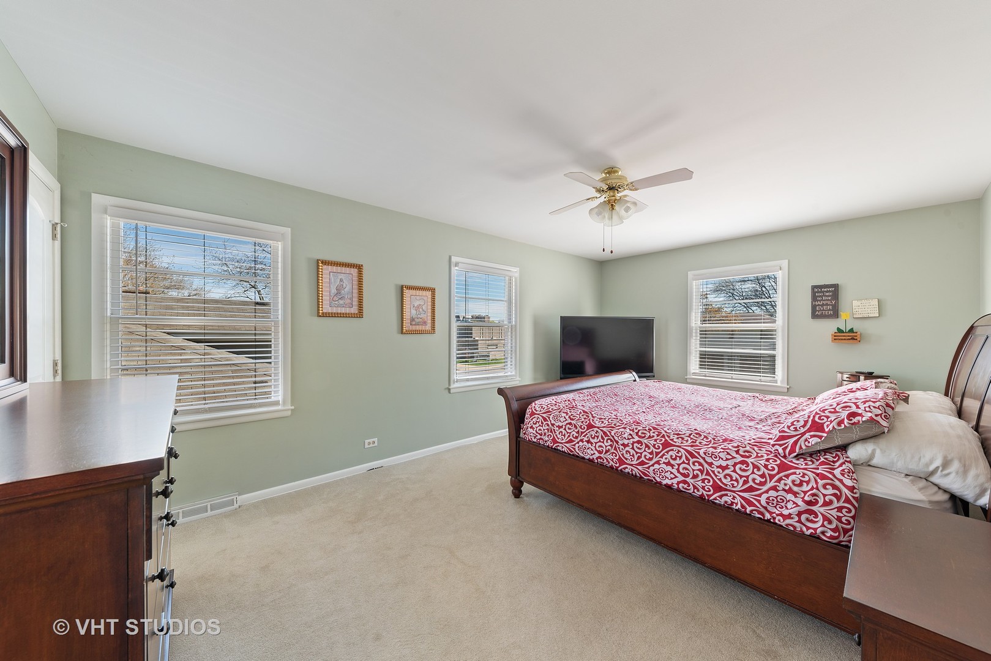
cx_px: 496
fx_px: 330
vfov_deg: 90.0
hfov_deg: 112.6
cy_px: 330
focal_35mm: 12
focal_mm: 12
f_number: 9
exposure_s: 1/1.25
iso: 100
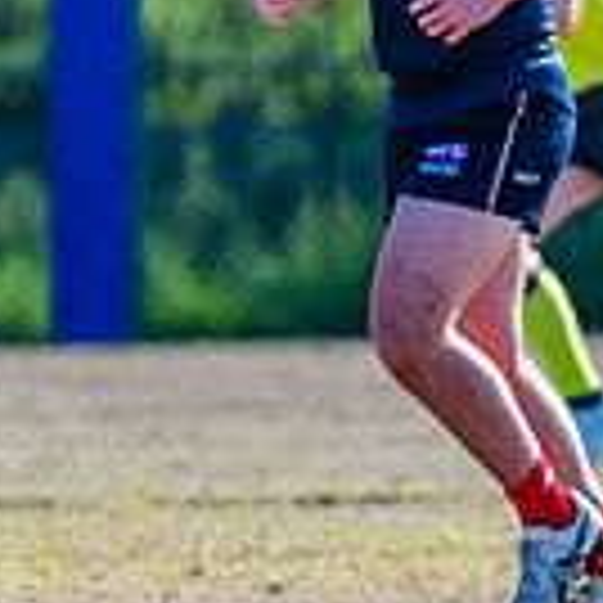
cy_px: 517
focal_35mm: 2132
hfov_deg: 0.8
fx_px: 42018
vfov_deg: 0.8
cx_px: 1484
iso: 640
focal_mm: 360
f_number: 6.3
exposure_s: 1/1600
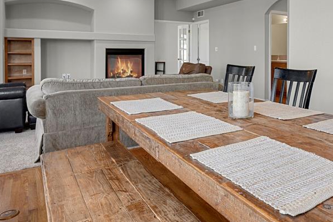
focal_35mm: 29
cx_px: 236
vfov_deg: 43.6
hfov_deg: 61.2
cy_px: 57
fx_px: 268
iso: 5600
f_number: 8
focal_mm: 17
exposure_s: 1/20
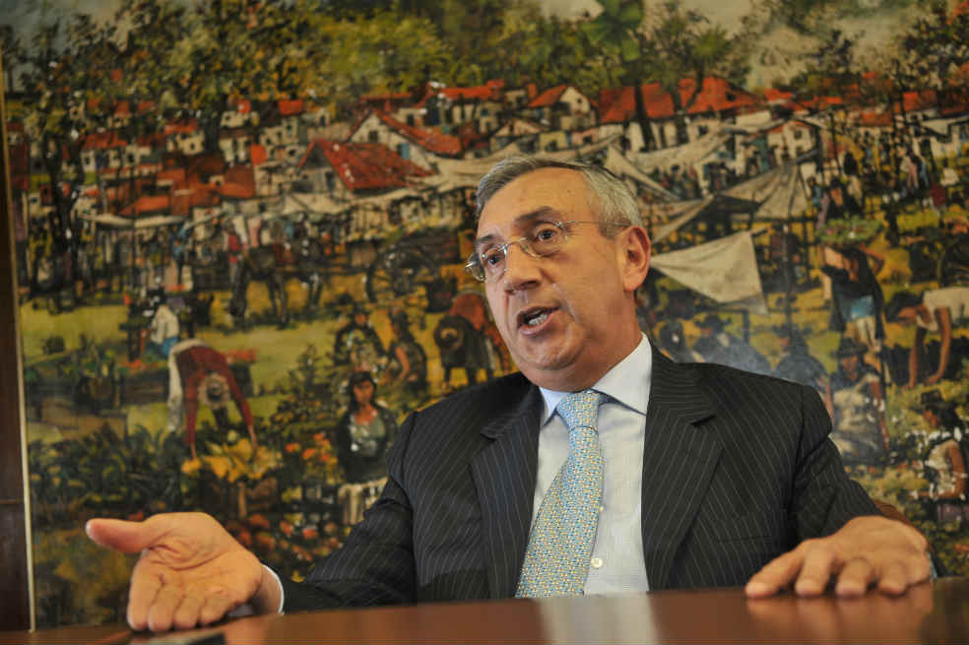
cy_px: 322
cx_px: 484
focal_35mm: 60
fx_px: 1614
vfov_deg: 22.6
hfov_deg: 33.4
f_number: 2.8
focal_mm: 40
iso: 200
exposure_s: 1/40
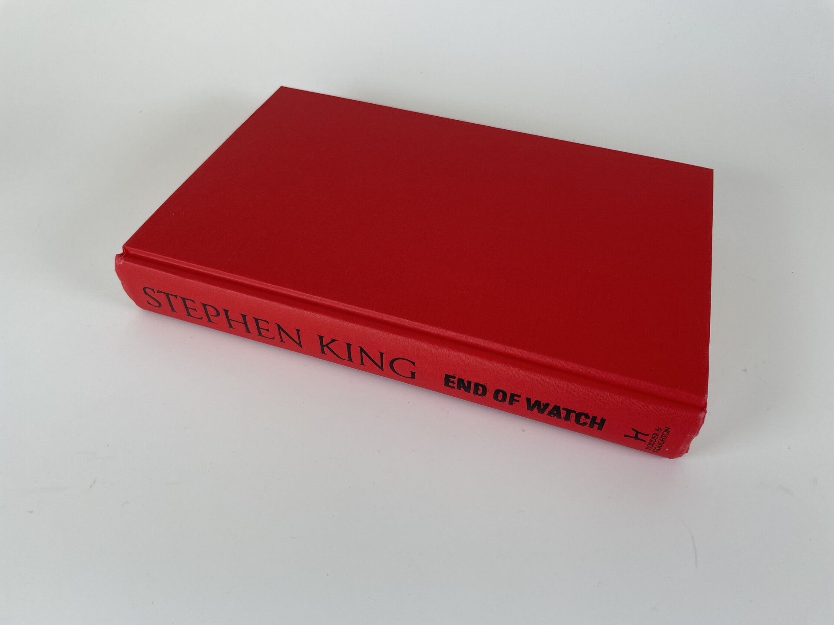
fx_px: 626
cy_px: 312
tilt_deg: -48.6
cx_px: 417
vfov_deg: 53.1
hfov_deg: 67.3
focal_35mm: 26
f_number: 1.6
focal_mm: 4.2
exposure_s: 1/133
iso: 32
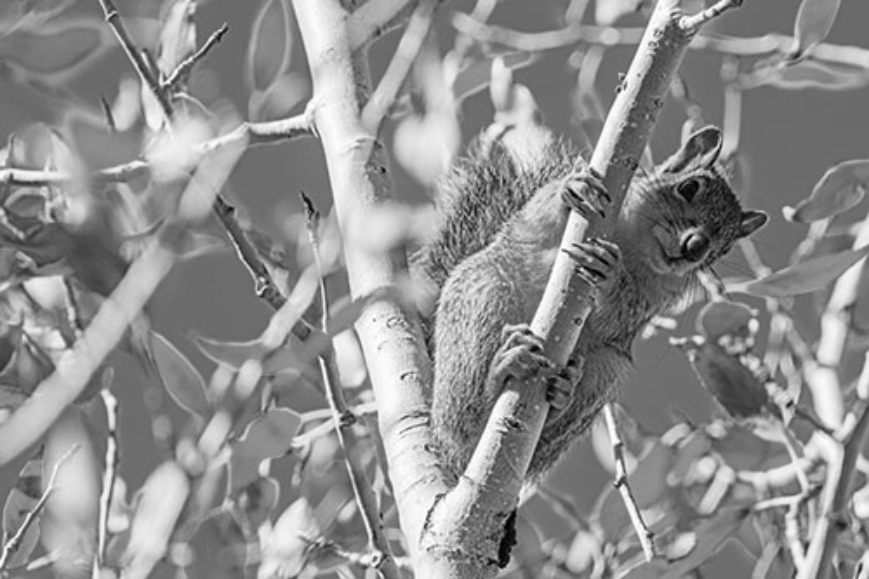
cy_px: 290
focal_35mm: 490
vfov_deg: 2.8
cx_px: 434
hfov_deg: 4.2
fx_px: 11823
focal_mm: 490
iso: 3200
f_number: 11
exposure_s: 1/2500
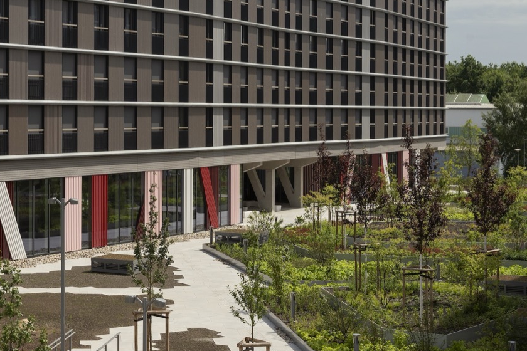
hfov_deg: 23.9
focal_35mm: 85
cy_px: 51
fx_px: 1239
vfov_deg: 16.0
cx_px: 163
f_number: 11
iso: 200
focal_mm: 41.8
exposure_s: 1/400
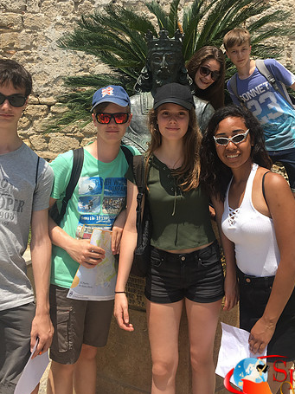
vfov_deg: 49.8
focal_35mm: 37
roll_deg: -1.8
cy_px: 158
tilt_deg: -3.4
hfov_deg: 38.6
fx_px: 421
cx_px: 160
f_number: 2.2
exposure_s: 1/1202
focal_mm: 4.15
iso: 25
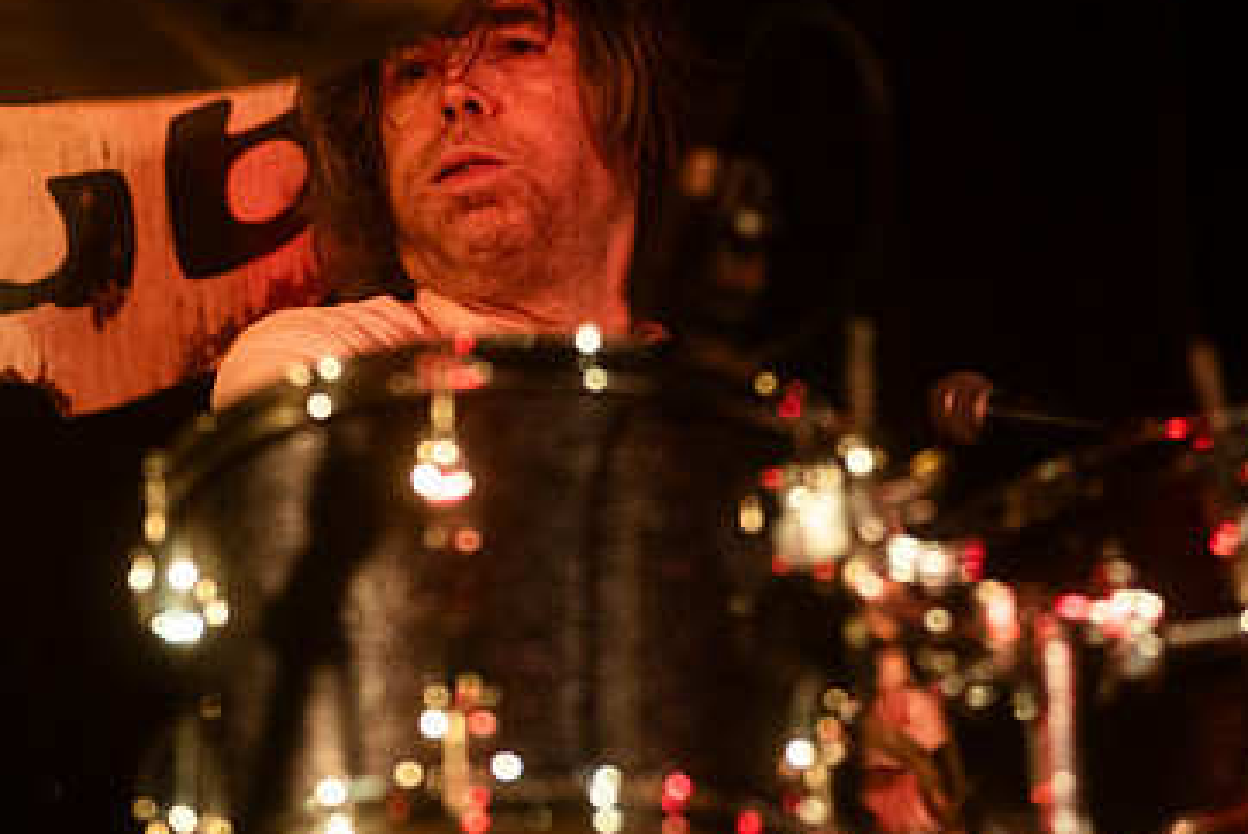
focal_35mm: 232
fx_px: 8049
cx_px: 448
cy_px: 339
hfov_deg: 8.9
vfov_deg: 5.9
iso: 2000
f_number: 3.2
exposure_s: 1/250
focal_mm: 145
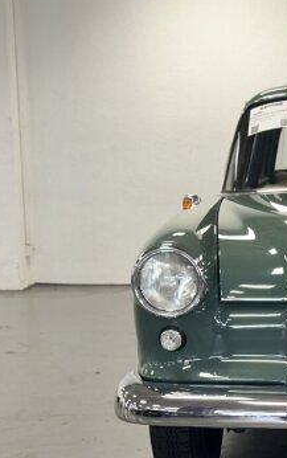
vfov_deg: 22.0
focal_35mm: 94
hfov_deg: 13.3
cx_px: 410
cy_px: 310
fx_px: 1173
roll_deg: -0.6
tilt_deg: -9.1
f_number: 1.78
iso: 40
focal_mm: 6.86
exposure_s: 1/47
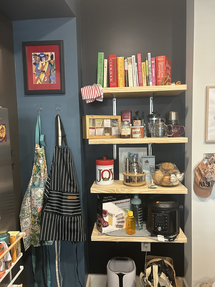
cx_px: 108
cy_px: 144
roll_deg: +1.2
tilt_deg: -5.8
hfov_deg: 53.1
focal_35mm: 26
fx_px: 215
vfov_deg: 67.3
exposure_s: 1/60
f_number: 1.5
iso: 320
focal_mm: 5.7
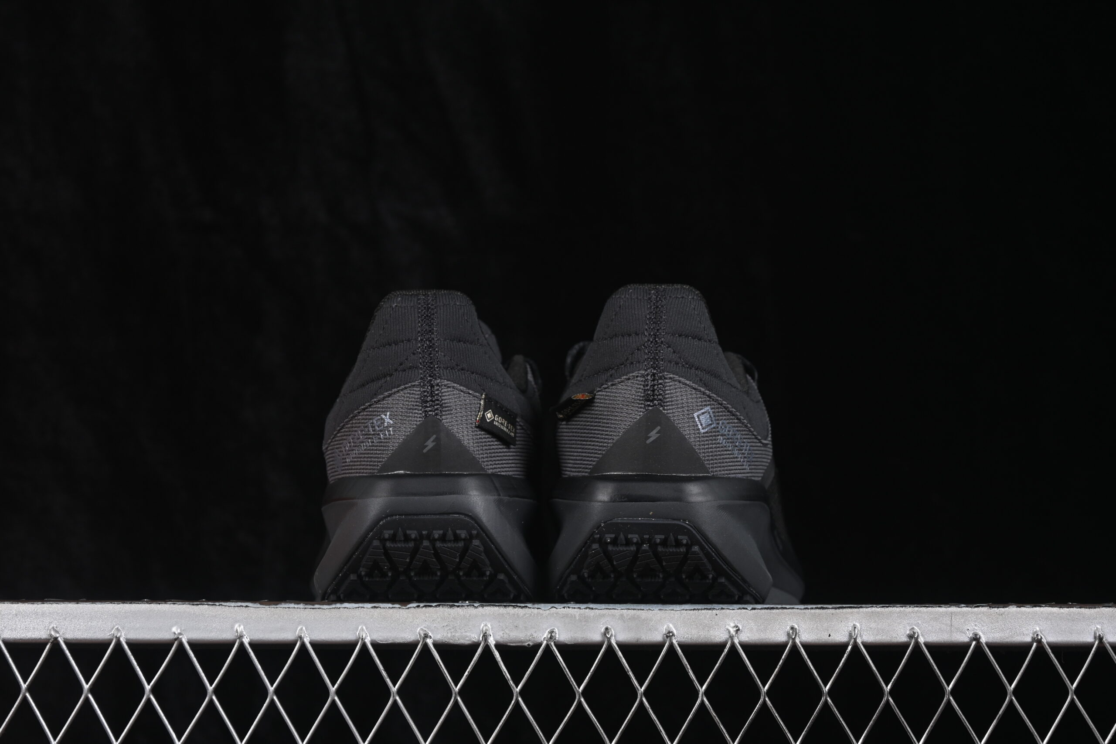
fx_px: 2325
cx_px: 558
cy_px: 372
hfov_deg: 27.0
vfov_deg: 18.2
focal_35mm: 75
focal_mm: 50
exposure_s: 1/60
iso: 160
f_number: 6.3
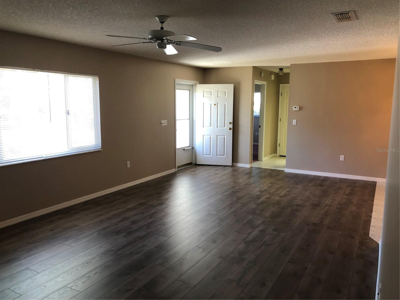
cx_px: 200
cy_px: 150
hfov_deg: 63.4
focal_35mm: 28
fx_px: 324
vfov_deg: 49.7
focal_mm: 3.99
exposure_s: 1/15
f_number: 1.8
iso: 40
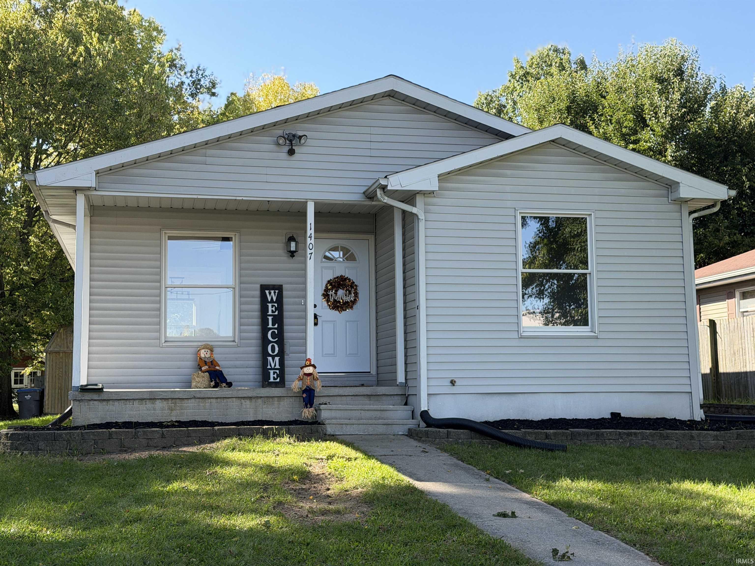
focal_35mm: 48
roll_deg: +0.9
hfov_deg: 39.7
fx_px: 1047
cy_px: 283
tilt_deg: +5.4
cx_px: 378
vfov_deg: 30.3
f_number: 1.78
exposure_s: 1/1307
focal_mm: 6.76
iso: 80
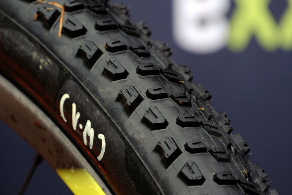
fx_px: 1866
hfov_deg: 8.9
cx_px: 146
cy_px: 98
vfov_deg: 6.0
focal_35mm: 230
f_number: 5
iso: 640
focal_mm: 153.2
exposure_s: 1/250
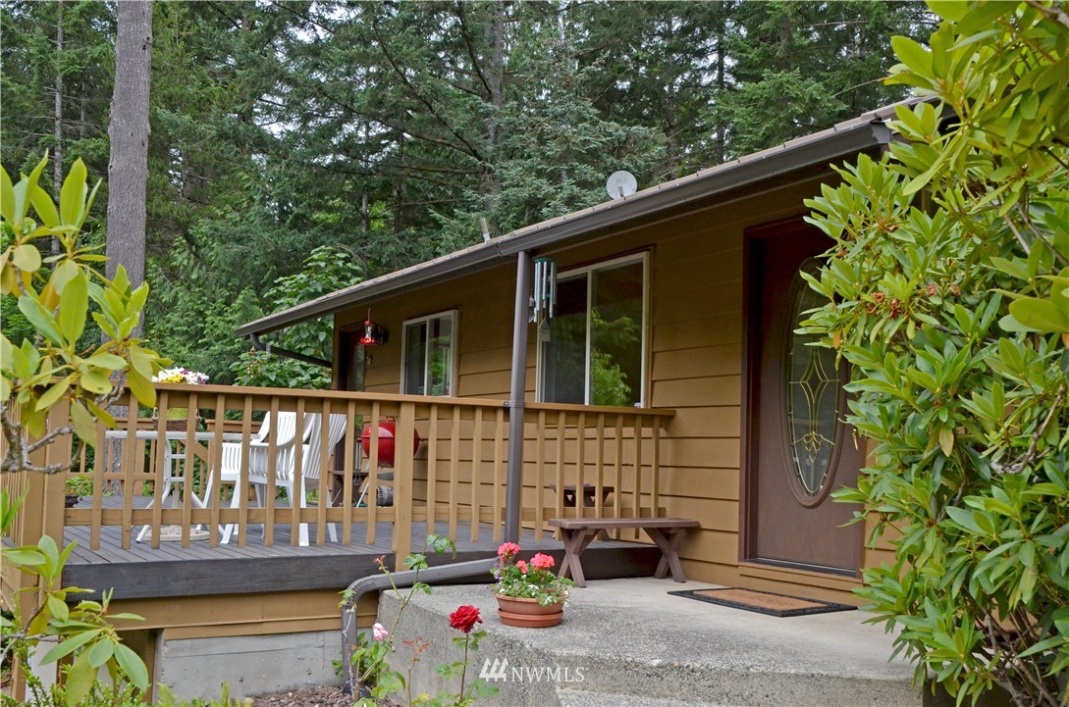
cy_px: 354
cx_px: 534
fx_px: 1111
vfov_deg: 35.3
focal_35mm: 38
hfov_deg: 51.4
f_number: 10
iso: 400
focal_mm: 25
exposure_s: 1/400
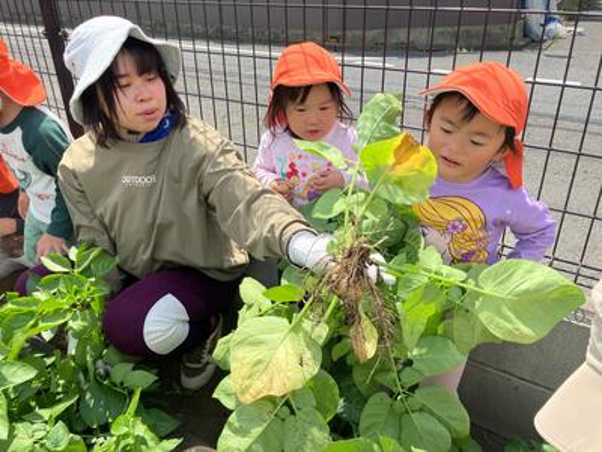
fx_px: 487
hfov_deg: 63.4
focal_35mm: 28
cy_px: 226
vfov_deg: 49.7
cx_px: 301
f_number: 1.8
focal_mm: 3.99
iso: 32
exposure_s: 1/1215
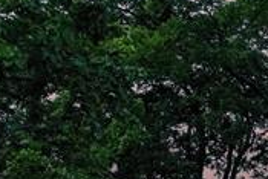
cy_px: 132
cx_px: 617
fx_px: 1349
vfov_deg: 7.6
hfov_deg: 10.1
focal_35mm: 181
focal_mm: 31
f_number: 4
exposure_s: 1/40
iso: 16000
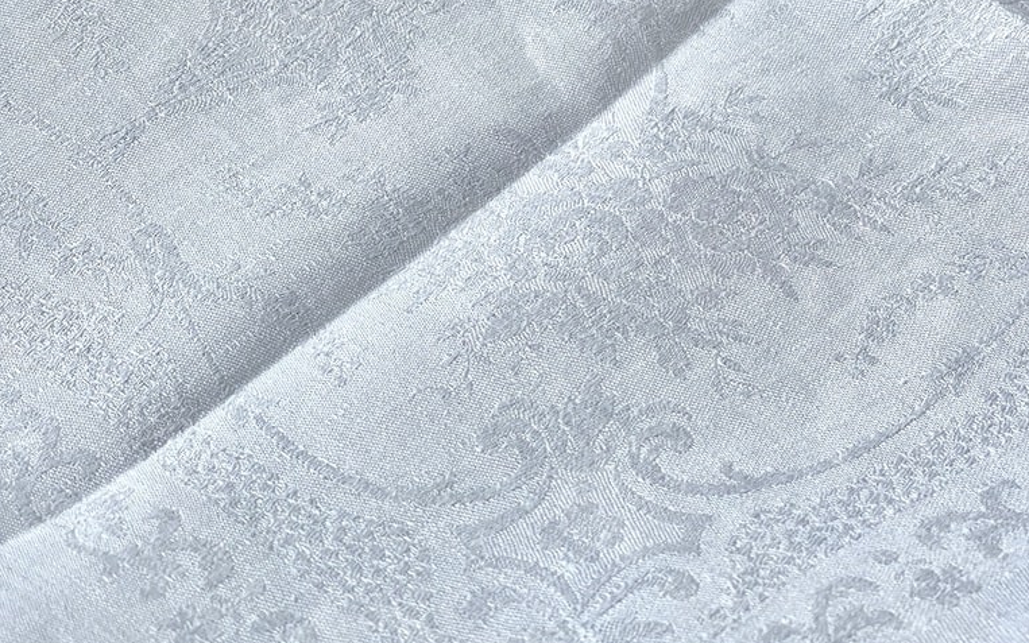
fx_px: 2075
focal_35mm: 74
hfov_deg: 27.8
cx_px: 515
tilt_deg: -70.6
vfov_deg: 17.6
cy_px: 297
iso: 160
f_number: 2
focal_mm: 6
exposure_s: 1/99
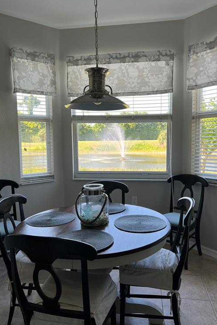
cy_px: 163
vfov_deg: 65.5
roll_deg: +0.9
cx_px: 108
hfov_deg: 46.4
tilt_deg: -5.4
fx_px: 253
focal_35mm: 28
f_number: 1.5
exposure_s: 1/204
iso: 40
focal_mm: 5.7
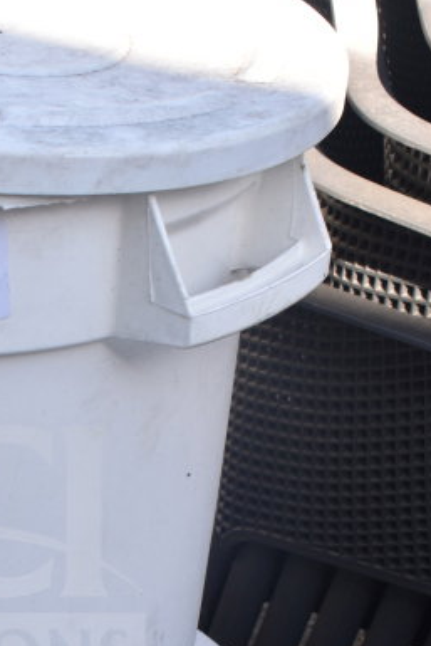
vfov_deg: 20.8
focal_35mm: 96
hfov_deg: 13.9
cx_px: -44
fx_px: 1726
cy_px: 560
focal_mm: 27
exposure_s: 1/160
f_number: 6.3
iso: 200
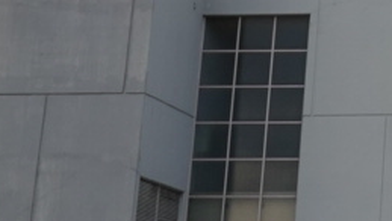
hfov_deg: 12.4
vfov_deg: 7.6
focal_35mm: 157
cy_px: -115
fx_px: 1633
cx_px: 719
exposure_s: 1/60
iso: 125
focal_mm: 9
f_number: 2.8
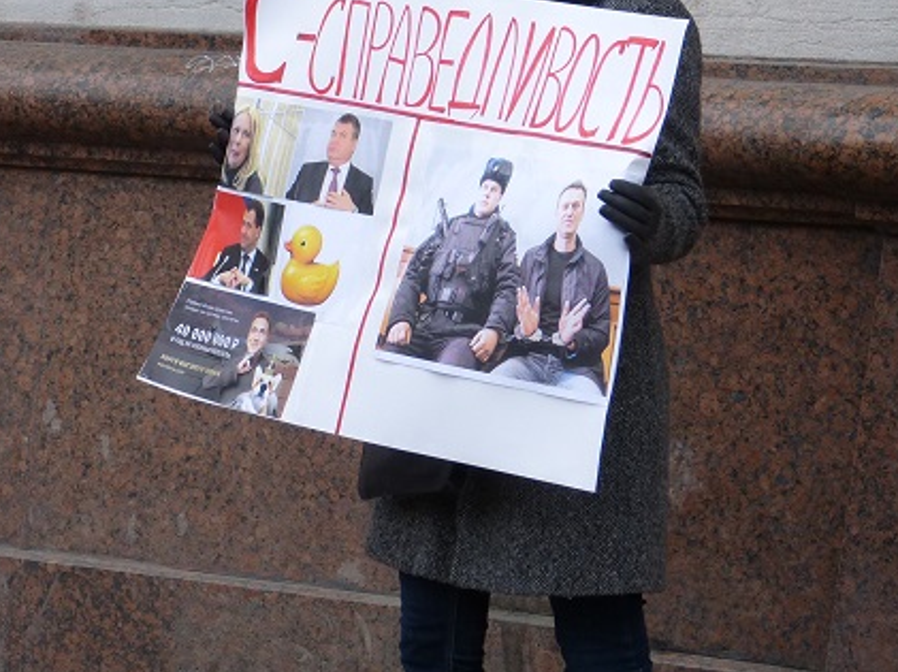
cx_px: 226
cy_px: 233
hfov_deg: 12.4
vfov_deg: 9.3
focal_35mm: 159
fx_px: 4121
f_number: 4
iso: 100
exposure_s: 1/200
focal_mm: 16.8
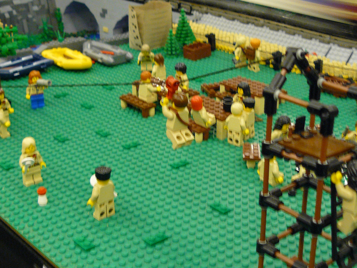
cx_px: 178
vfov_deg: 23.7
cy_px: 134
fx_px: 639
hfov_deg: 31.2
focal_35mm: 62
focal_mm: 6.9
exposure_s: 1/4
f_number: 2.8
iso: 200
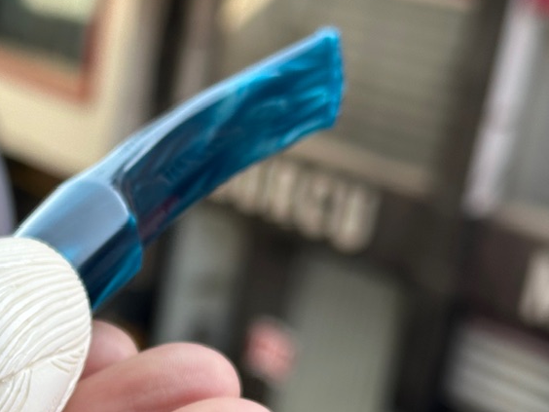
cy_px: 422
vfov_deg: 13.4
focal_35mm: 109
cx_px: -51
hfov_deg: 17.5
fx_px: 1729
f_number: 1.78
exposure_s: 1/685
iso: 64
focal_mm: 6.86
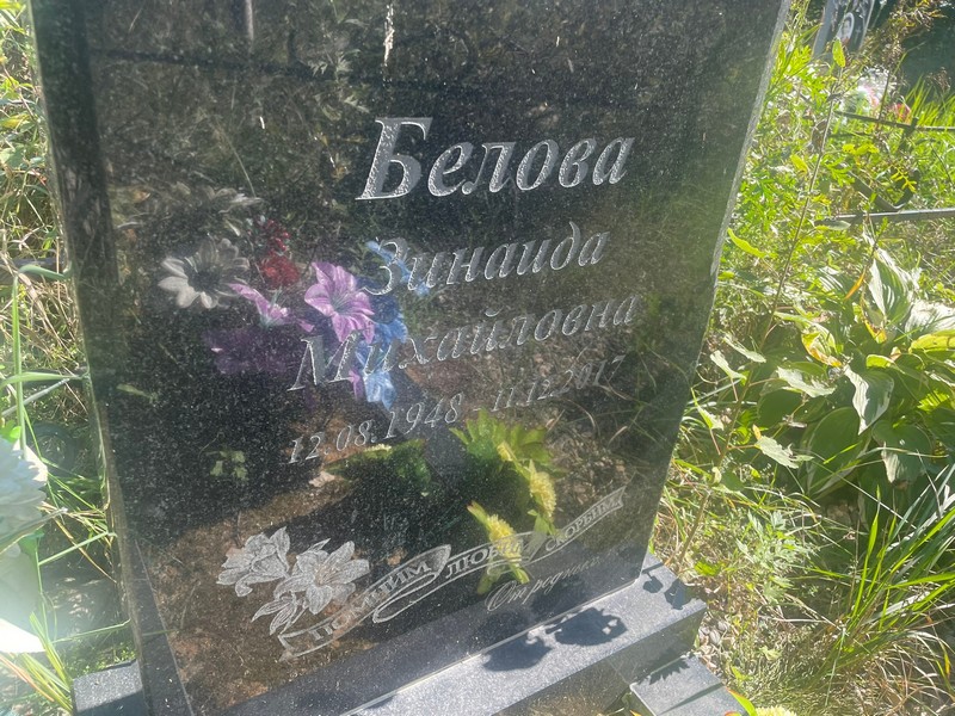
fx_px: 717
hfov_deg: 67.3
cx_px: 478
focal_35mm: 26
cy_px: 358
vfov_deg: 53.1
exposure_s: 1/572
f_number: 1.6
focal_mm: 4.2
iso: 32
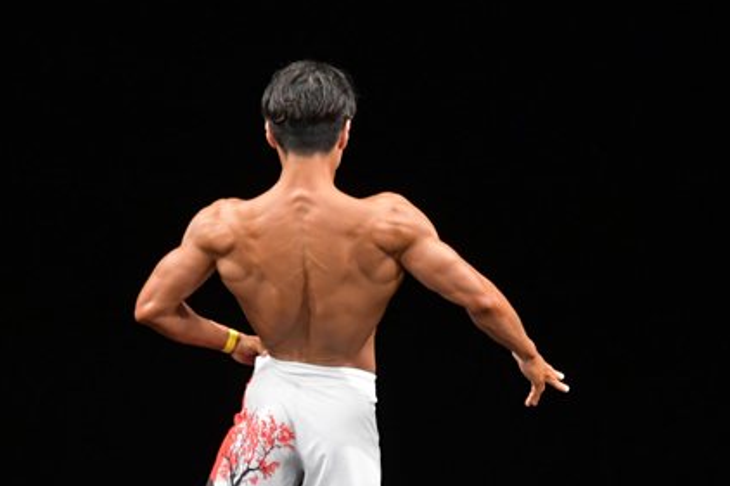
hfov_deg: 3.9
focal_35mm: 524
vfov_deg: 2.6
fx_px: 10621
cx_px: 281
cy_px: 394
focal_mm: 190
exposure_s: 1/400
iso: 3200
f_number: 5.6
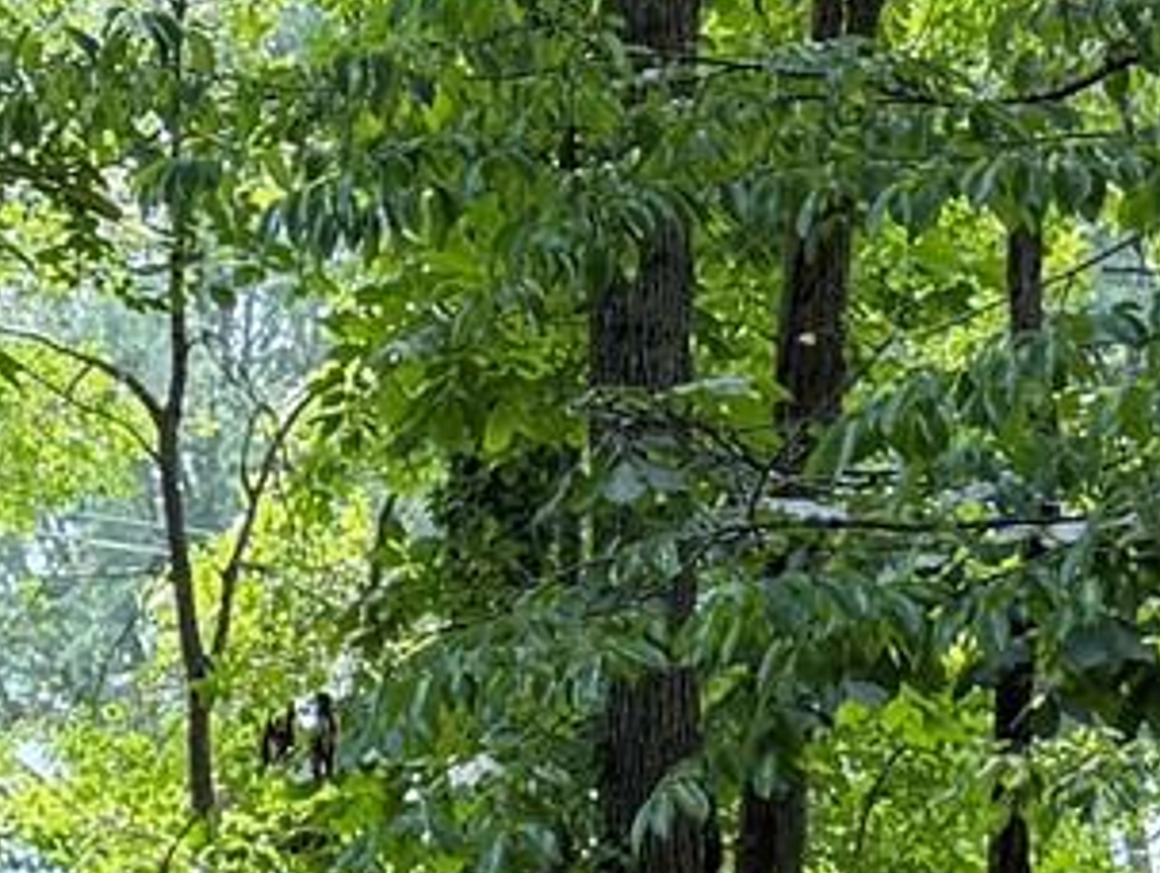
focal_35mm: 162
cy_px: 1172
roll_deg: -1.3
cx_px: -517
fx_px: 5435
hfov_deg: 11.7
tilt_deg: +0.4
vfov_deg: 9.0
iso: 80
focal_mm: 6.76
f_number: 1.78
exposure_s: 1/187
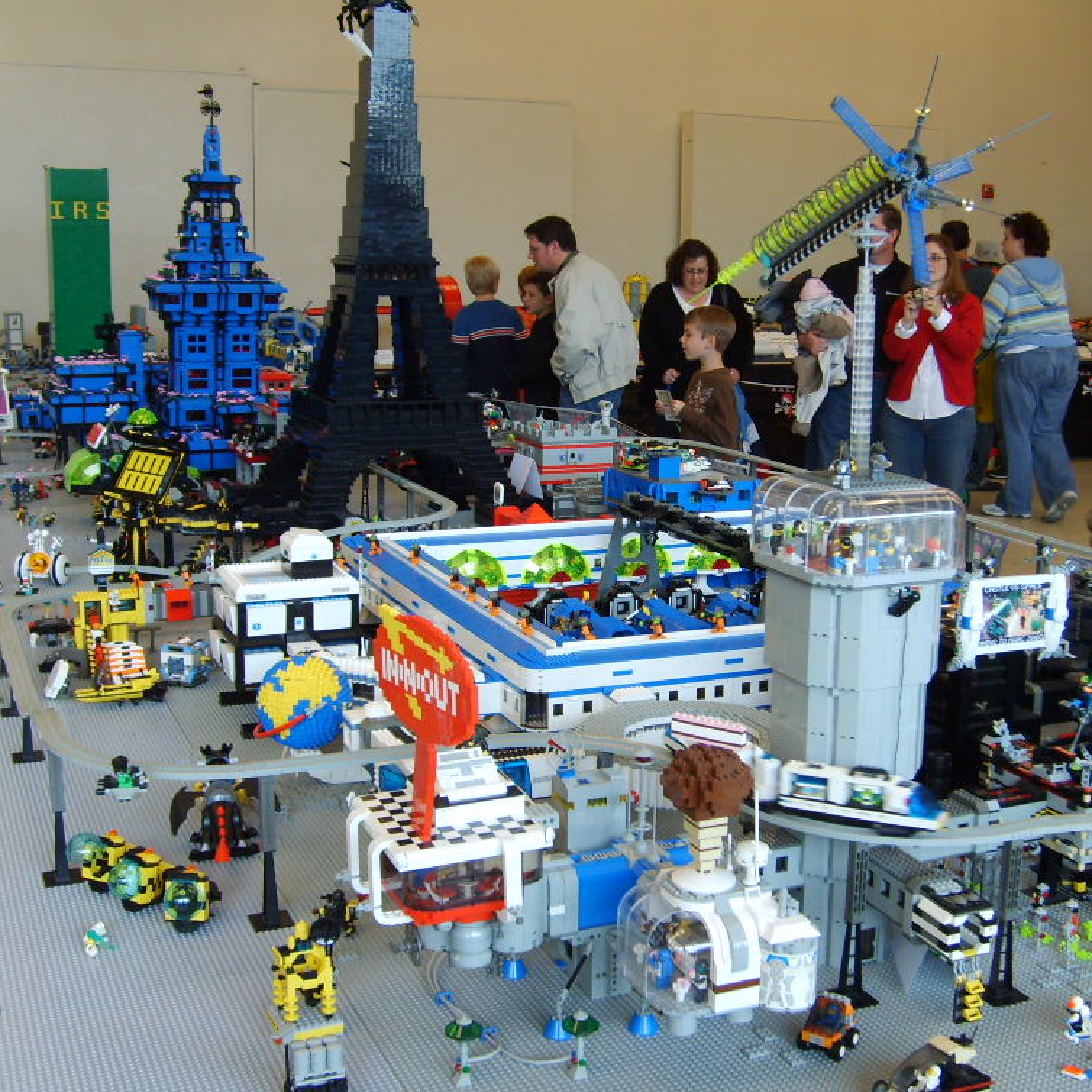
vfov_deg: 40.0
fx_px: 1499
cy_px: 549
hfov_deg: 40.0
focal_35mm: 42
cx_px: 617
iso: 86
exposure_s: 1/30
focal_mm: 5.8
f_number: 2.8
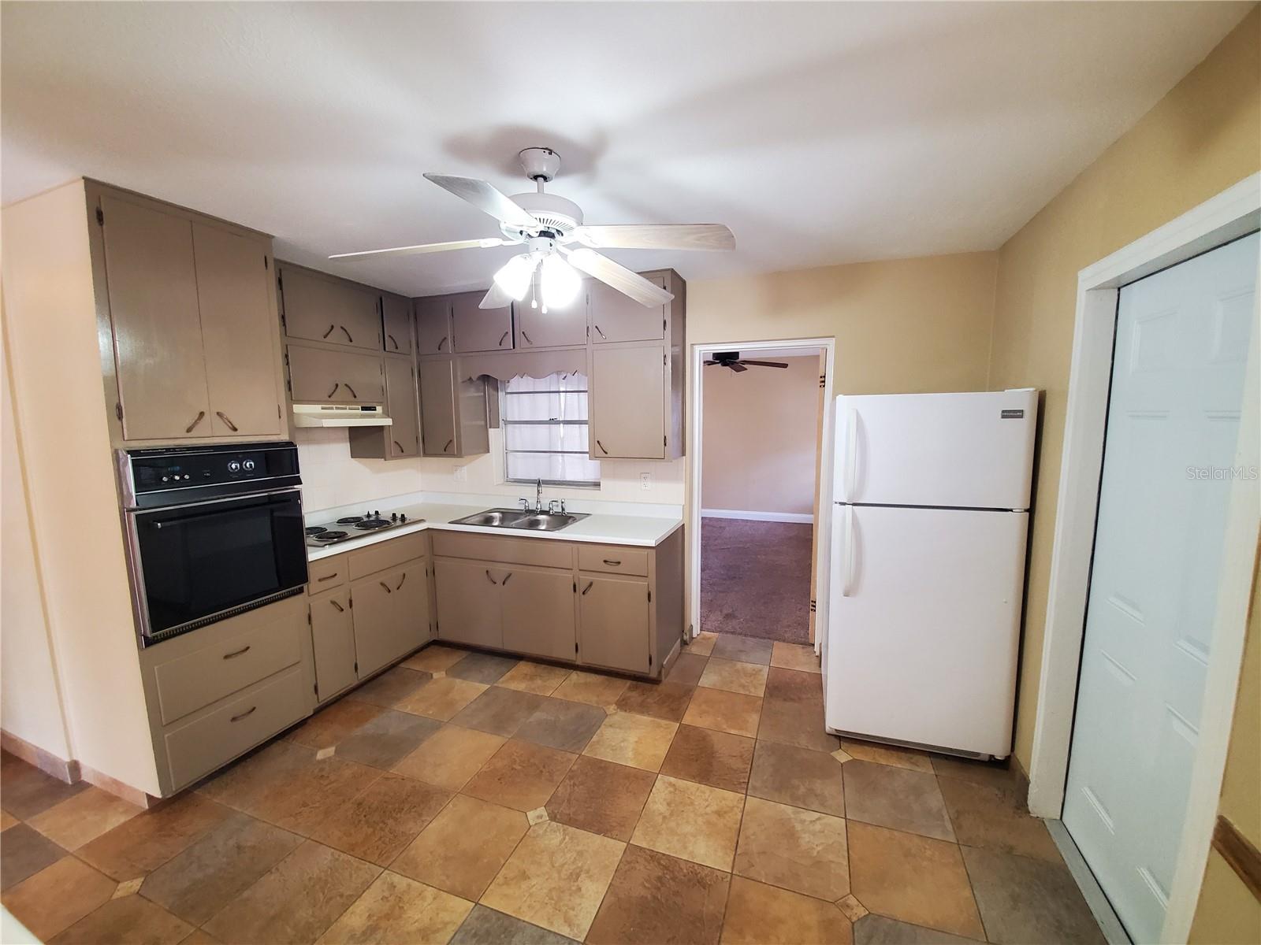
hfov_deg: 106.2
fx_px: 474
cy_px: 472
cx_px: 630
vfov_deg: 89.9
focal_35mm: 13
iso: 400
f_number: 2.2
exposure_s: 1/59
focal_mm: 1.8
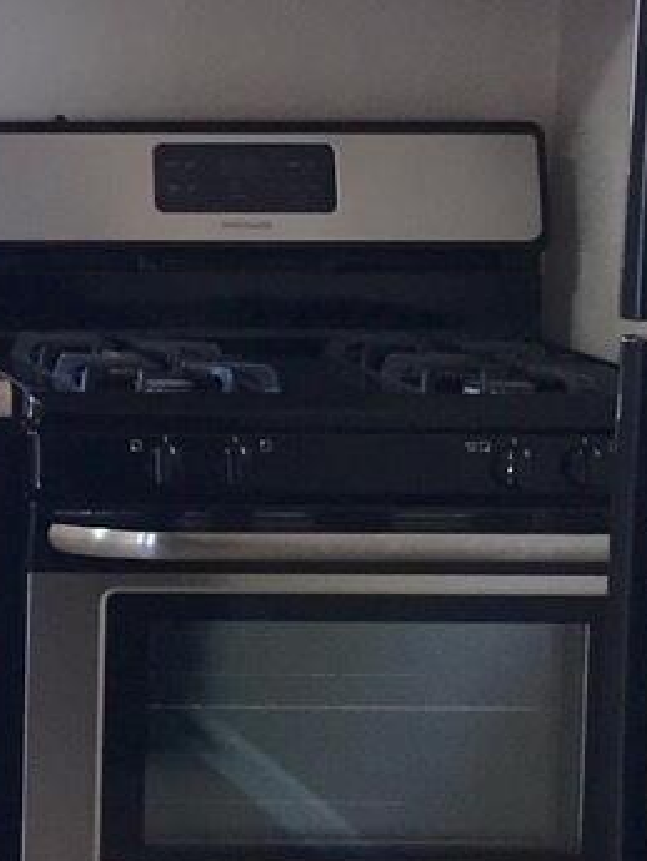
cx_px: -714
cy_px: 324
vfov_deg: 14.4
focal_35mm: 137
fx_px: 3412
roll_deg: -1.0
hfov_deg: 9.9
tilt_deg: -4.9
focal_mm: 4.15
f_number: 2.2
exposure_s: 1/30
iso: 40
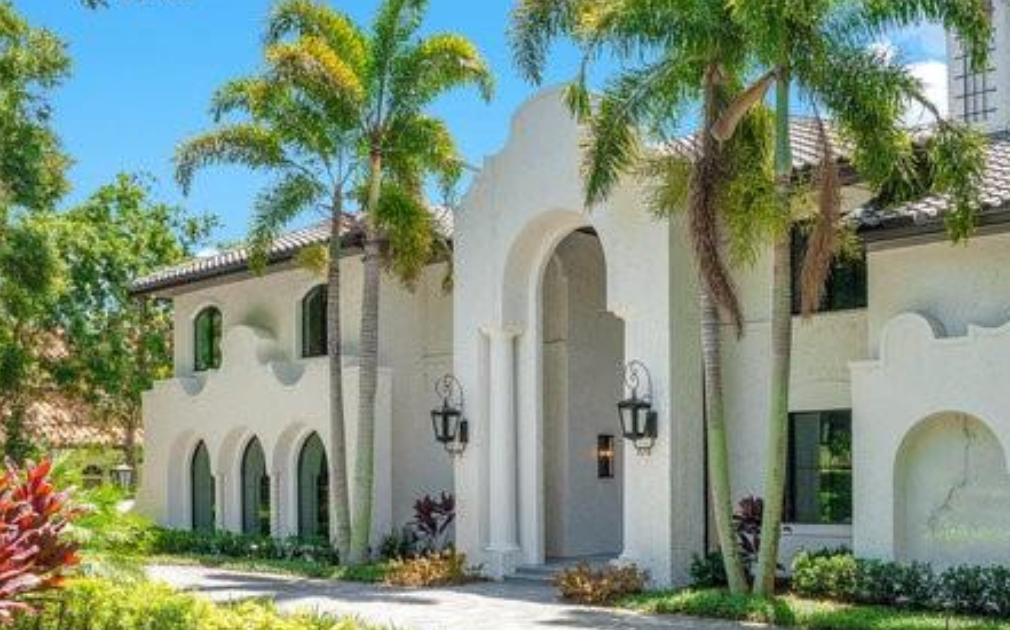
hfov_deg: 51.0
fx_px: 1018
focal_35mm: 37
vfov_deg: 33.8
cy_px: 462
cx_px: 733
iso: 100
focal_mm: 16
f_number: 8
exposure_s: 1/125
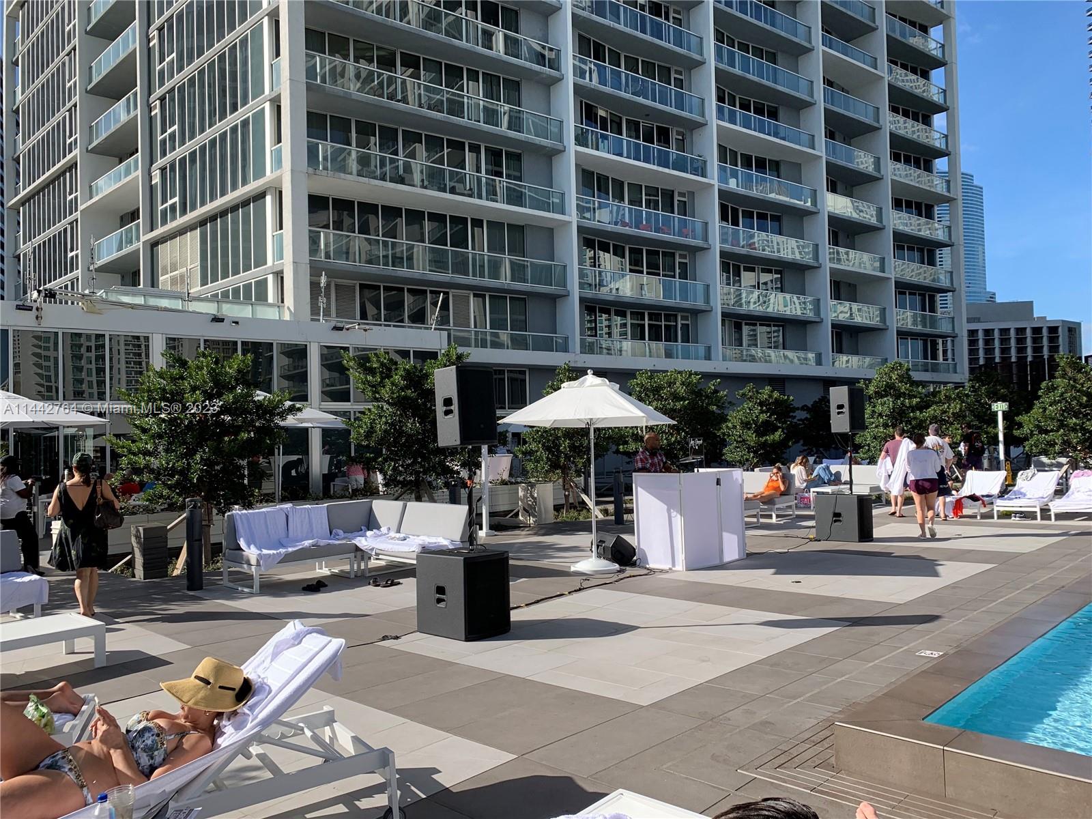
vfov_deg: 53.1
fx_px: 820
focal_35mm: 26
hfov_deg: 67.3
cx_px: 546
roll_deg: +3.3
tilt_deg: -0.2
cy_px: 410
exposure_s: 1/1689
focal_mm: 4.25
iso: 25
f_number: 1.8
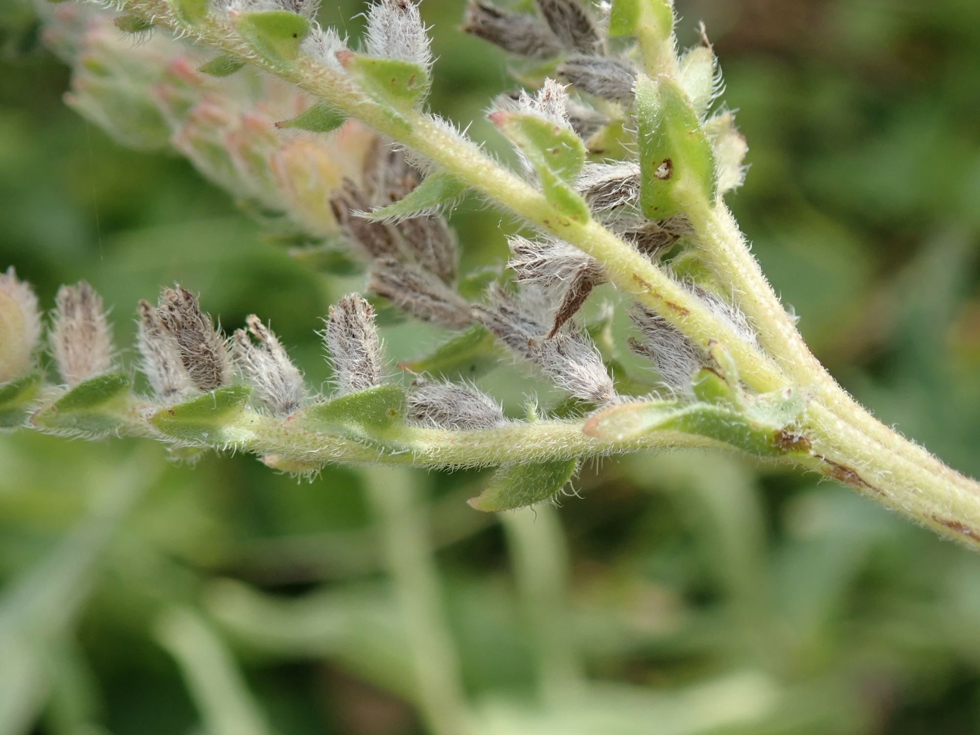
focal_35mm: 100
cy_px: 368
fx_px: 2831
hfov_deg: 19.6
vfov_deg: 14.8
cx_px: 490
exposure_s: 1/400
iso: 250
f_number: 4.9
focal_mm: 18
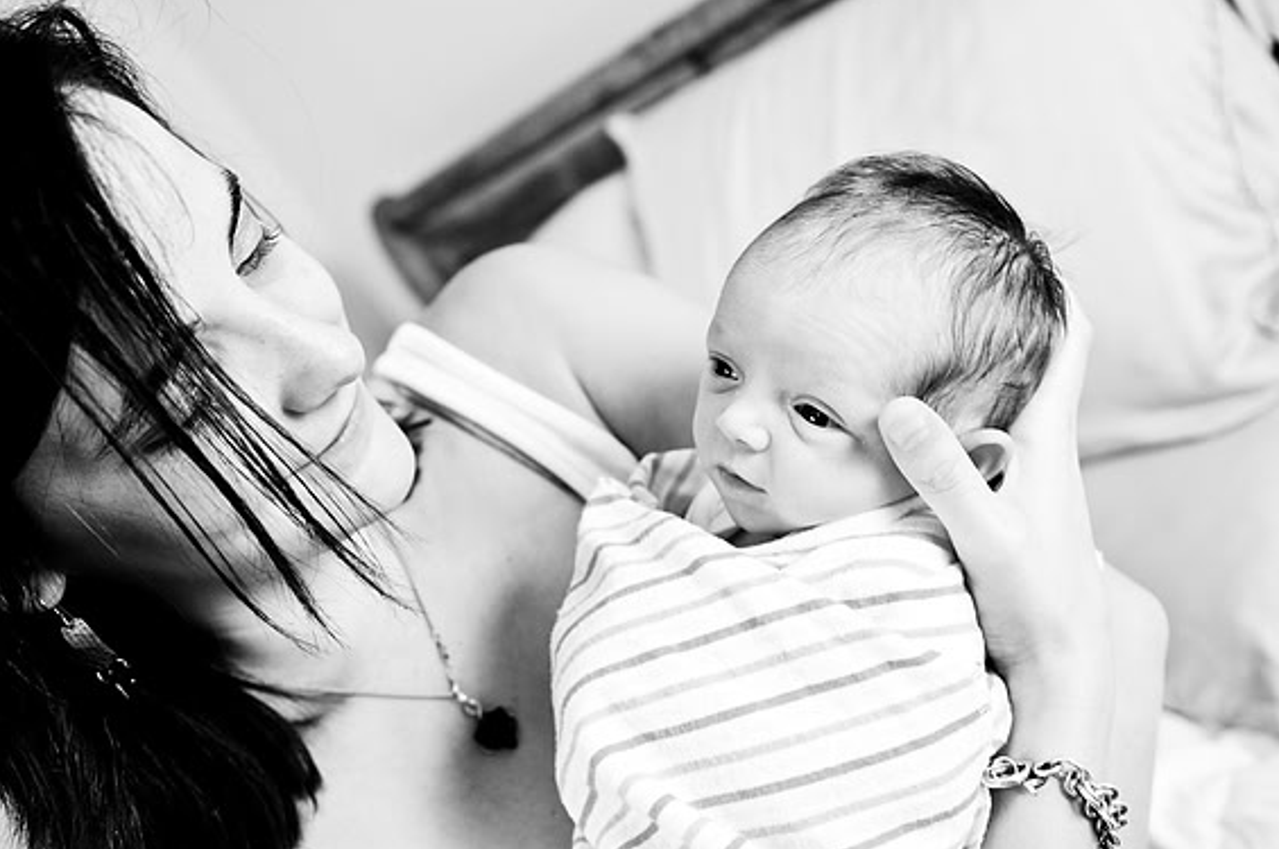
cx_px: 650
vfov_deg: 33.3
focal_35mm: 40
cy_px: 424
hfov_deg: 48.5
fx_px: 1419
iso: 200
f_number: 2.8
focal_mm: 26
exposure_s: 1/40
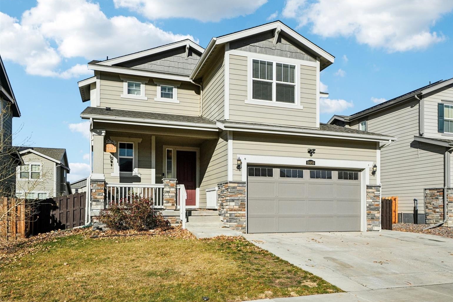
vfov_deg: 48.7
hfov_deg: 68.3
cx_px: 235
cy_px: 154
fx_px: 334
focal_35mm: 27
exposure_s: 1/2500
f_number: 8
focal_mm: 17
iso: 400
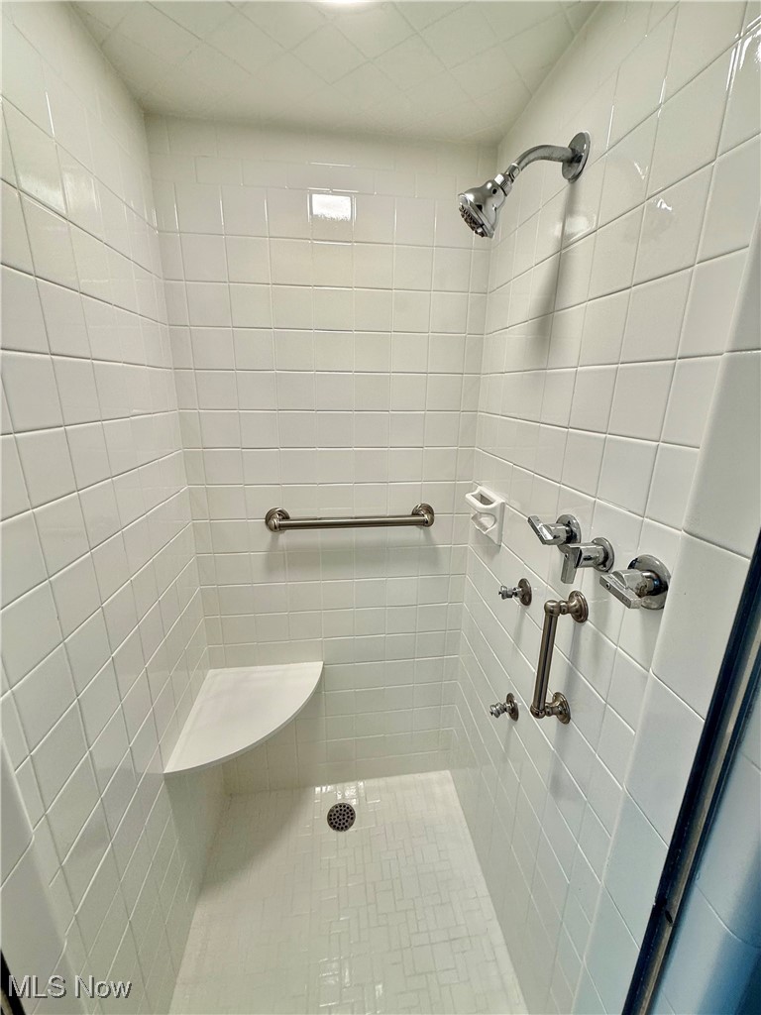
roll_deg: -0.3
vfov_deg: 102.1
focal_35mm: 14
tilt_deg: -15.5
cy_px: 508
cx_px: 380
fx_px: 410
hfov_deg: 85.7
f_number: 2.2
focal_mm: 2.22
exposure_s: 1/158
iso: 50
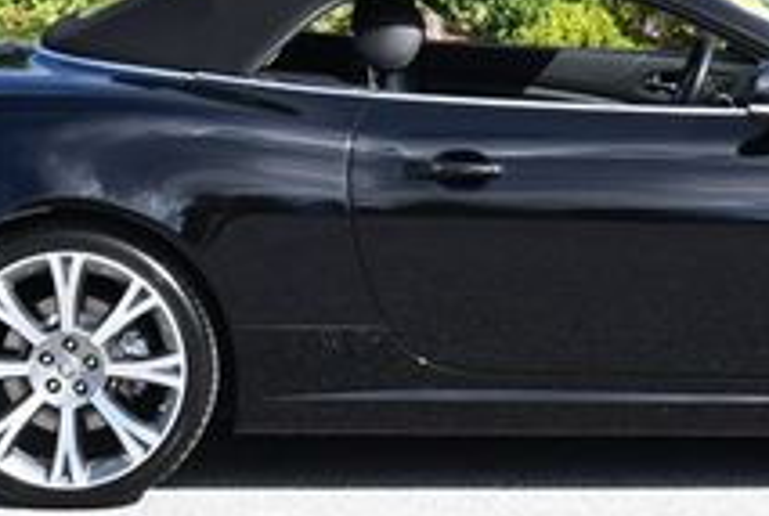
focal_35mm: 174
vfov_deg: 7.9
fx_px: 3725
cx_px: 610
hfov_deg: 11.7
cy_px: -29
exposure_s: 1/250
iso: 200
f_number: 8
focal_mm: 29
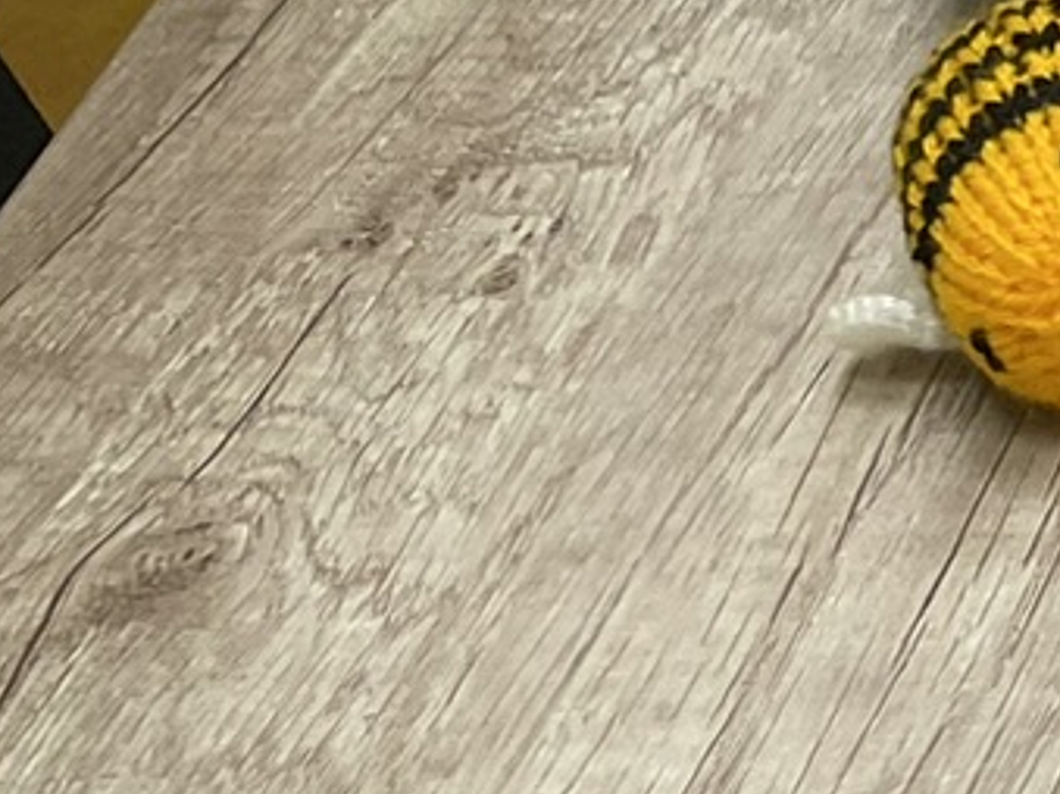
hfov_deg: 9.7
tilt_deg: -26.7
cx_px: 3161
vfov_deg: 9.1
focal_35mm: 157
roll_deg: +0.9
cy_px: -516
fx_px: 4806
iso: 64
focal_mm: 4.2
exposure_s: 1/100
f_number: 1.6
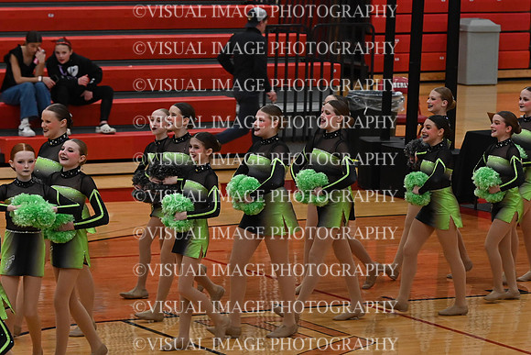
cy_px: 178
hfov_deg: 10.2
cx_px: 266
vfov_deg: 6.8
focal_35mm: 202
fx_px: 2980
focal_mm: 135
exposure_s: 1/250
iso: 3200
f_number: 4
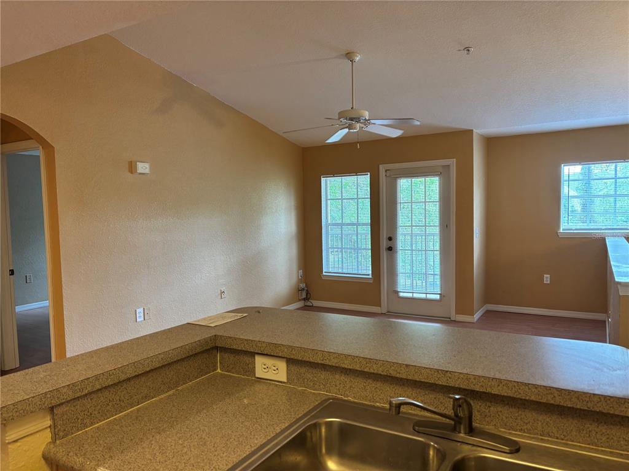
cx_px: 314
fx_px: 472
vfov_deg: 53.1
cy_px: 236
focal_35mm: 26
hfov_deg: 67.3
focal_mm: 5.96
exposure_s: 1/60
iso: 125
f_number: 1.6
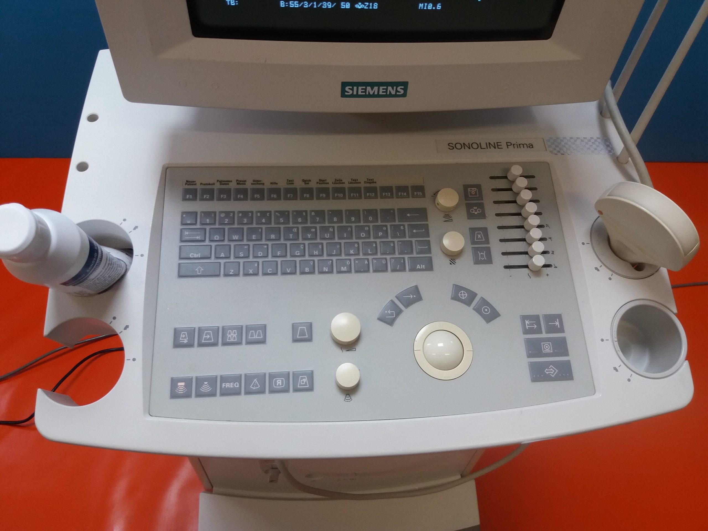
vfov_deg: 49.7
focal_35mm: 28
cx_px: 354
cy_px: 266
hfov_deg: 63.4
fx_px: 573
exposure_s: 1/33
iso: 100
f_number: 1.9
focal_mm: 3.7
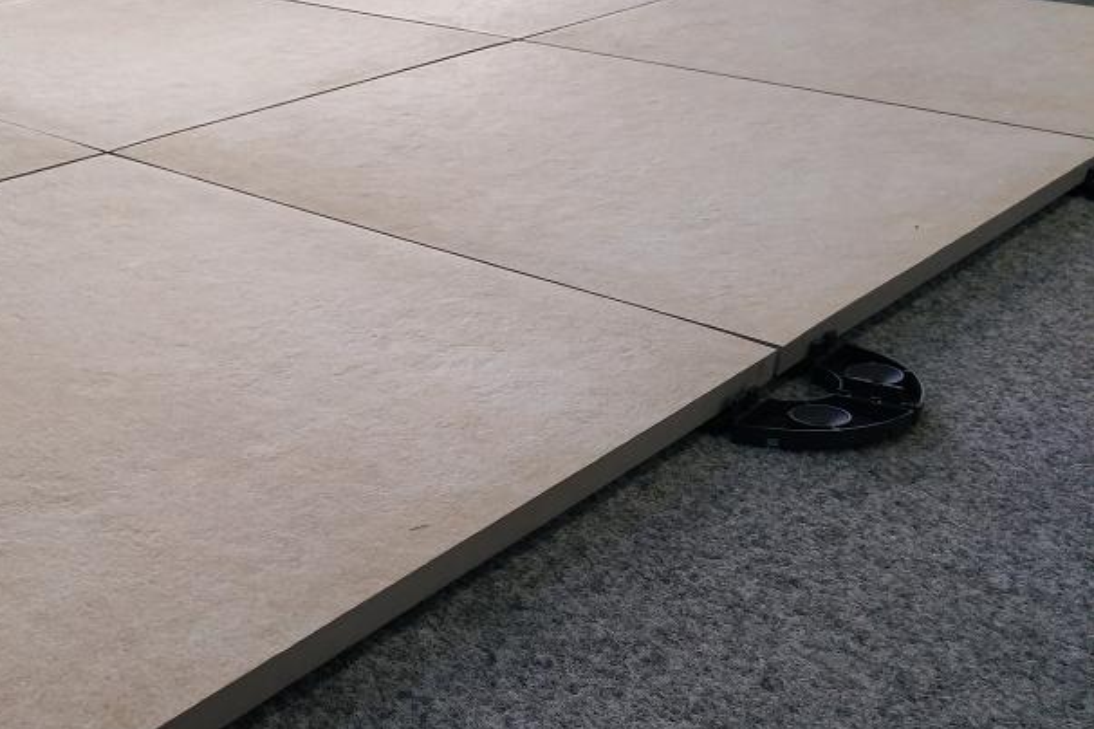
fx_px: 1094
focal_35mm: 36
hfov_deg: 49.5
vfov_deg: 36.2
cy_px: 526
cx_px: 196
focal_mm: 3.59
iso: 183
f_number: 2
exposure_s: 1/50
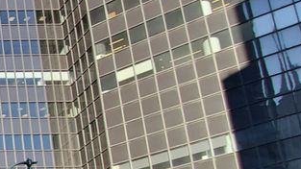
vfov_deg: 16.7
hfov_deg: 21.7
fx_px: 463
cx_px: -248
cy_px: 315
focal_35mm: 58
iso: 50
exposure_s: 1/186
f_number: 2.2
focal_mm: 1.8
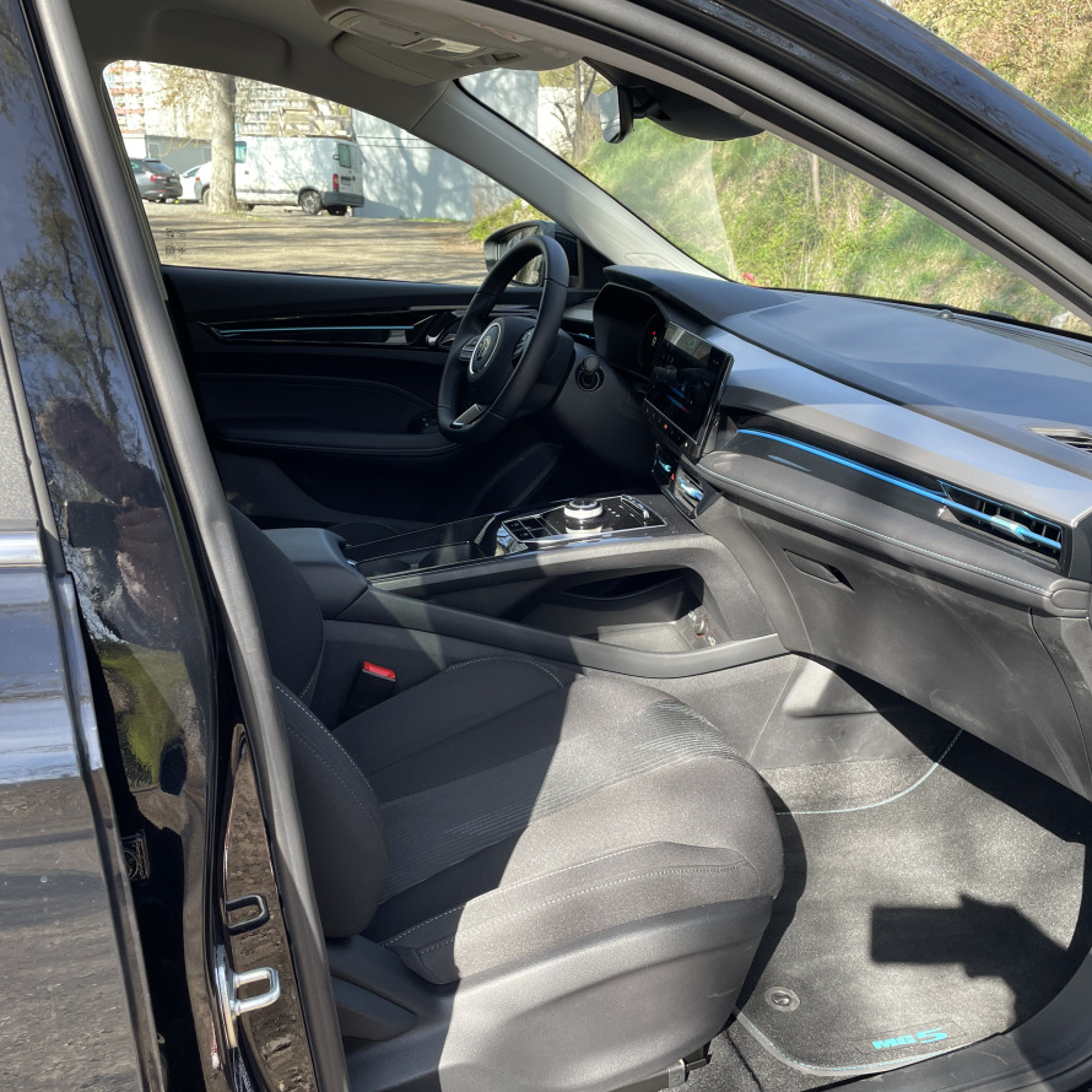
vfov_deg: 52.5
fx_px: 1106
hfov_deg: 52.5
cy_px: 550
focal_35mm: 31
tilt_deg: -17.4
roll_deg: -1.8
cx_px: 585
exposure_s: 1/287
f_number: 1.6
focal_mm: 4.2
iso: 32
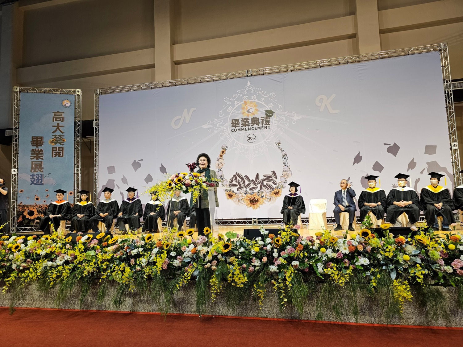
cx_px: 232
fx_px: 308
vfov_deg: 58.9
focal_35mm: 23
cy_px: 174
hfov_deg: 73.9
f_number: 1.7
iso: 125
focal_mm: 6.3
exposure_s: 1/120
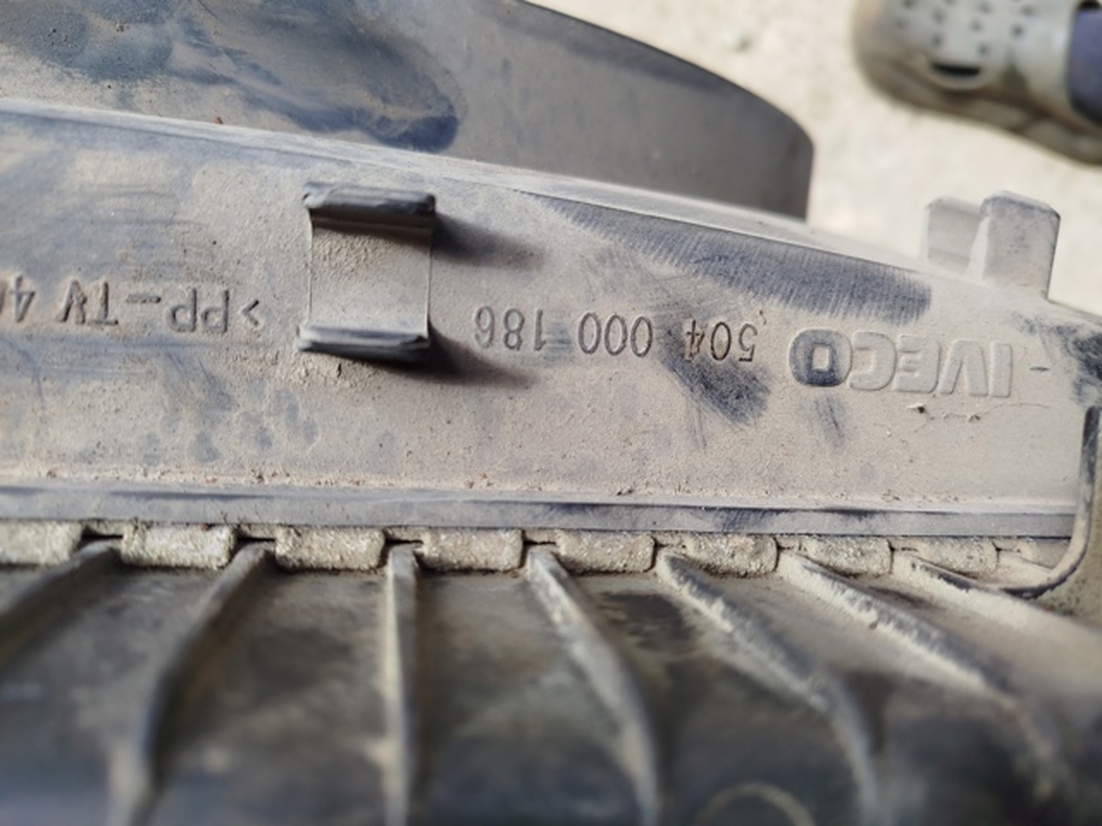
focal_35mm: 24
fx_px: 764
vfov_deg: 56.8
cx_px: 551
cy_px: 413
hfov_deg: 71.6
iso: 50
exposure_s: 1/170
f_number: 1.7
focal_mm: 5.31
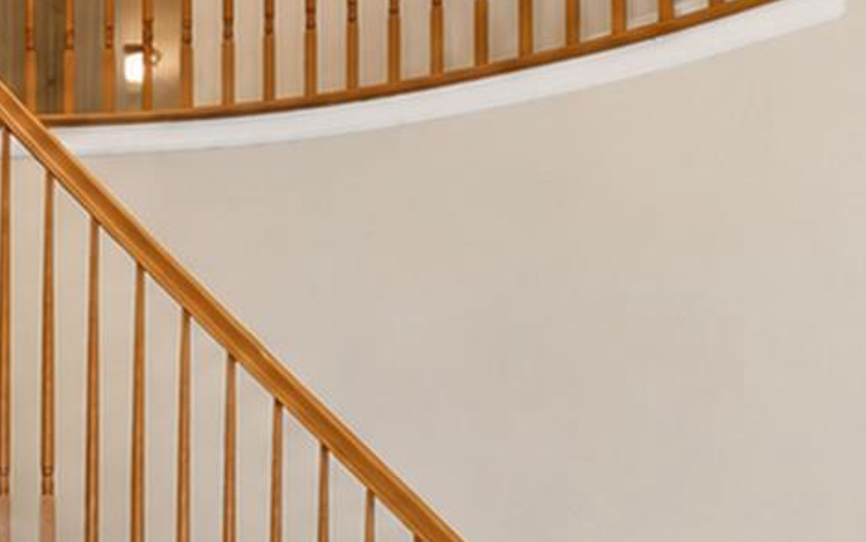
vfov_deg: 17.0
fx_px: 1676
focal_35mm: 71
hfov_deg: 26.7
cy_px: 748
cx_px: -81
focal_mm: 16
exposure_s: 1/30
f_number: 4
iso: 64
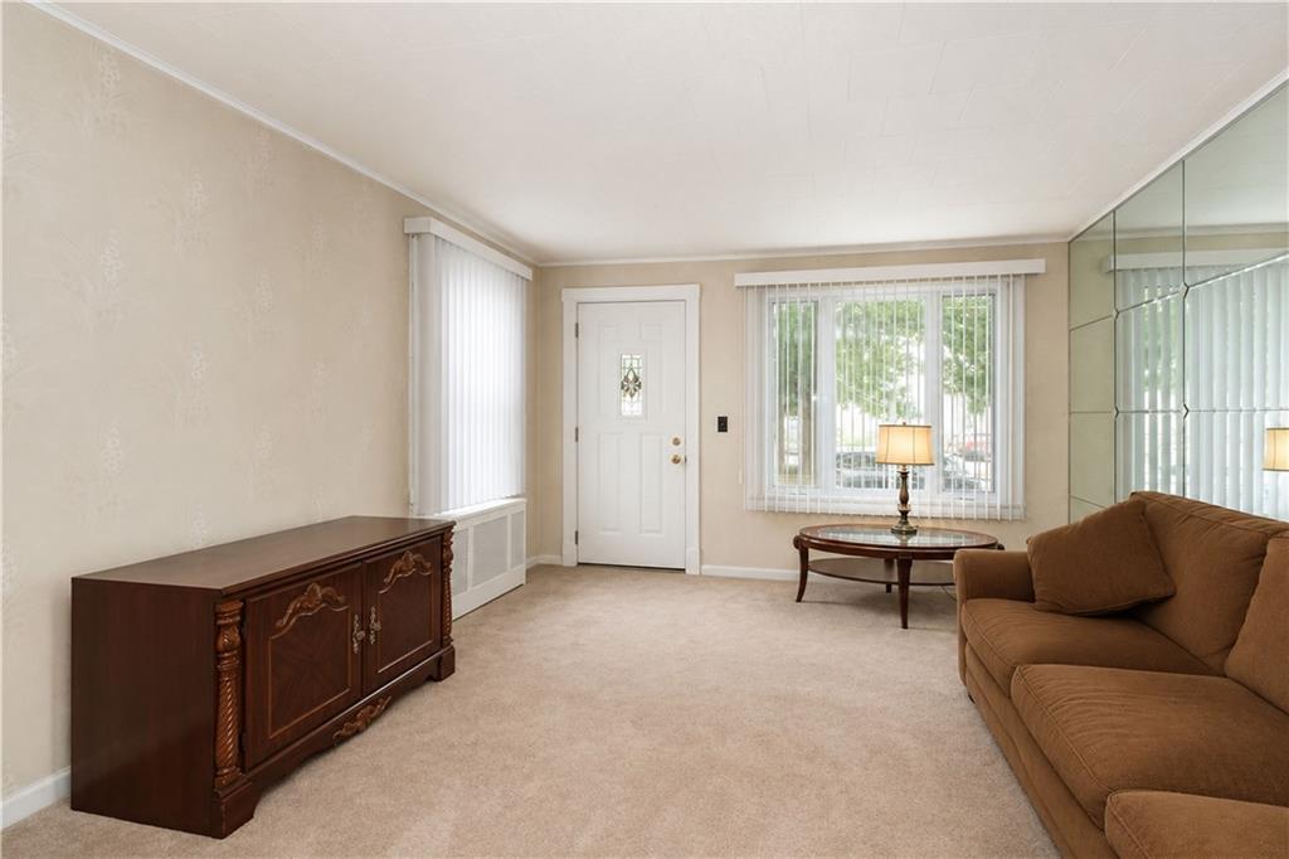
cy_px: 430
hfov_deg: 100.4
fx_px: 537
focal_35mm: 15
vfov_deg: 77.3
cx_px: 644
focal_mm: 10
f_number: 7.1
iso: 1600
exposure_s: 1/60
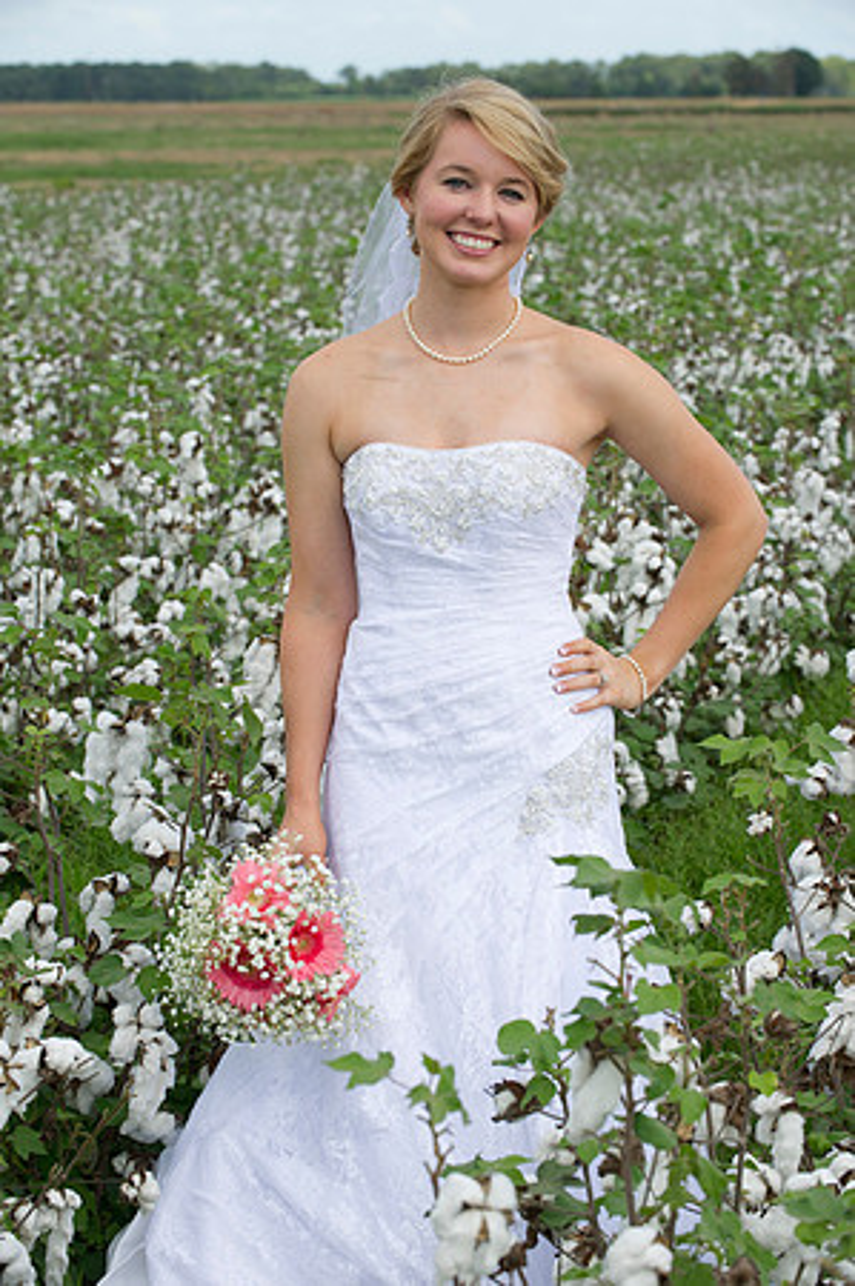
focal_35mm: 105
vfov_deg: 19.5
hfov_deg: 13.0
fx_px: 3749
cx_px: 428
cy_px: 643
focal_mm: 105
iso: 250
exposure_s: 1/250
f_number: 8
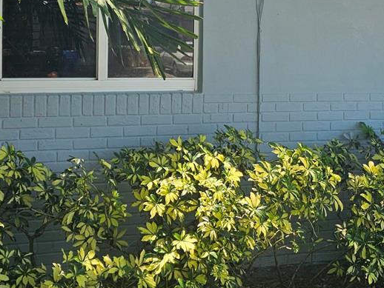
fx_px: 788
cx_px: 294
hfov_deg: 27.0
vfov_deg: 20.4
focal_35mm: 71
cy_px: 44
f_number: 1.7
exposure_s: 1/214
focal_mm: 6.3
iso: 10
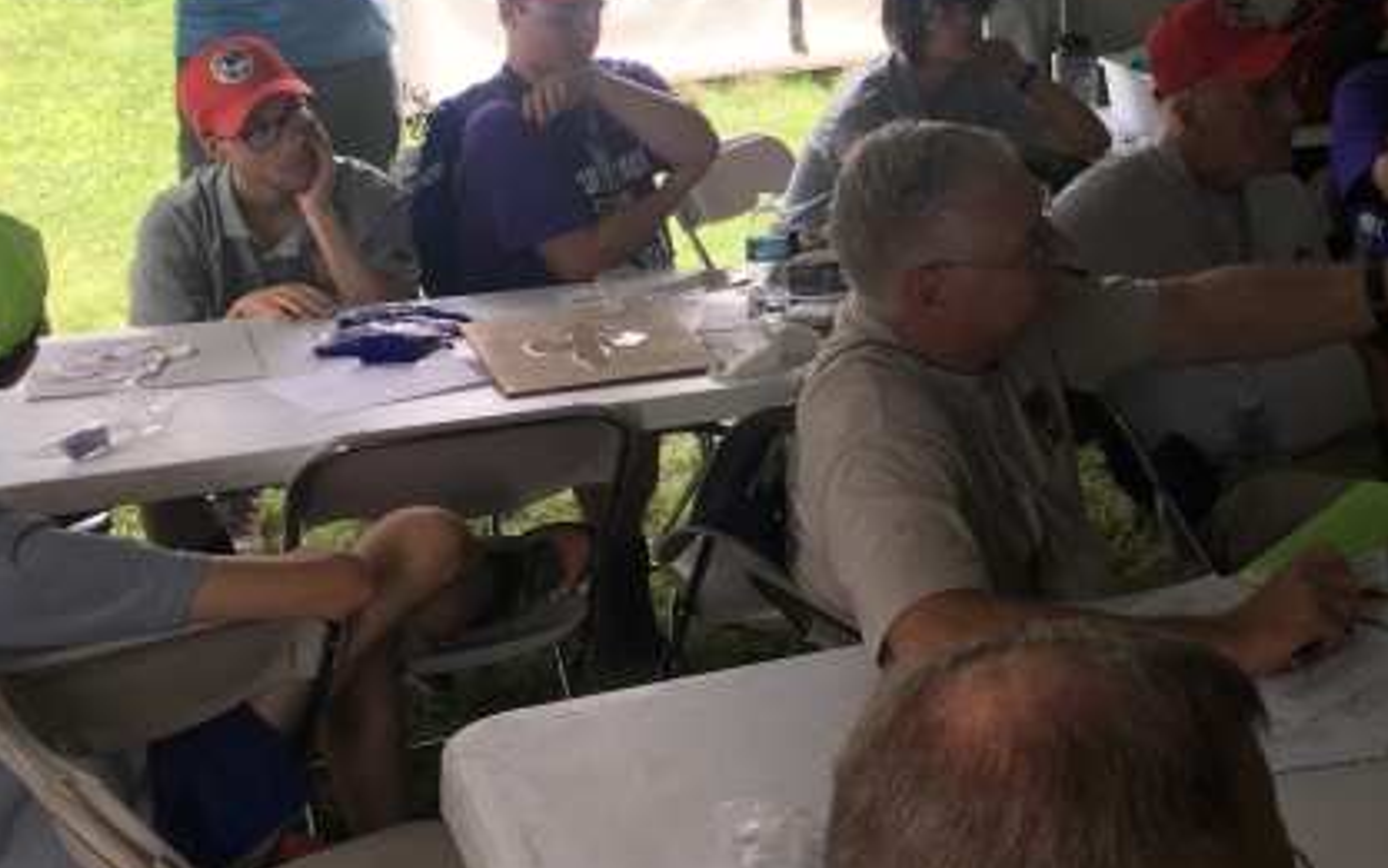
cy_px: 203
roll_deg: -0.6
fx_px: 2233
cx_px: 1025
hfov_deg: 33.9
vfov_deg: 21.8
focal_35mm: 59
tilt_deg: -17.3
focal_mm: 4.15
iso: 40
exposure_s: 1/120
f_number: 2.2
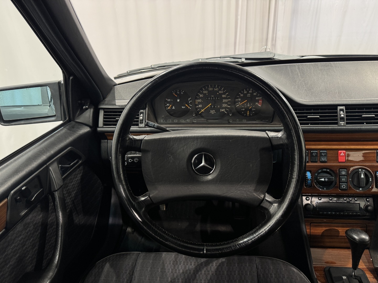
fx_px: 262
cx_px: 189
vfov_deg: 56.8
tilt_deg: -24.8
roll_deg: +3.0
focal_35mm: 24
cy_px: 142
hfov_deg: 71.6
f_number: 1.78
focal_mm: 6.76
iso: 160
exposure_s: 1/100
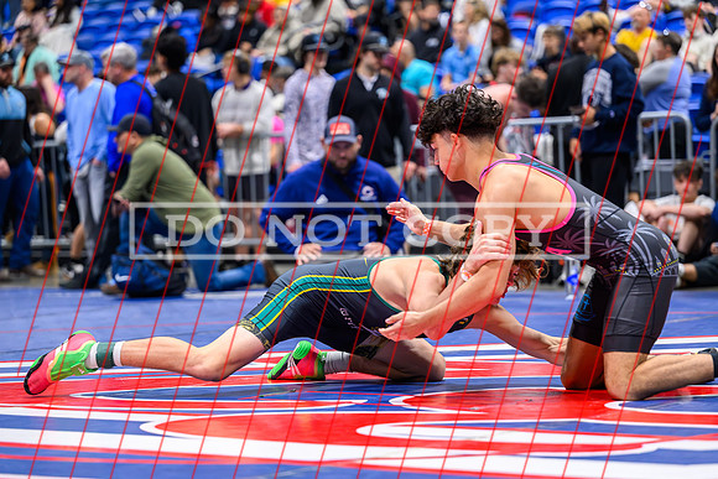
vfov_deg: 11.7
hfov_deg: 17.4
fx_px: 2341
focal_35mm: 117
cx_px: 337
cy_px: 244
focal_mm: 110
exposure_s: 1/800
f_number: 2.8
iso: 4000
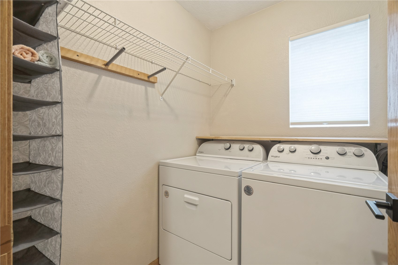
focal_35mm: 16
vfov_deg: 73.7
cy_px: 132
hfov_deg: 96.7
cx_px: 199
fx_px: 177
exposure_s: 1/3.33
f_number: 10
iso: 400
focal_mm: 16
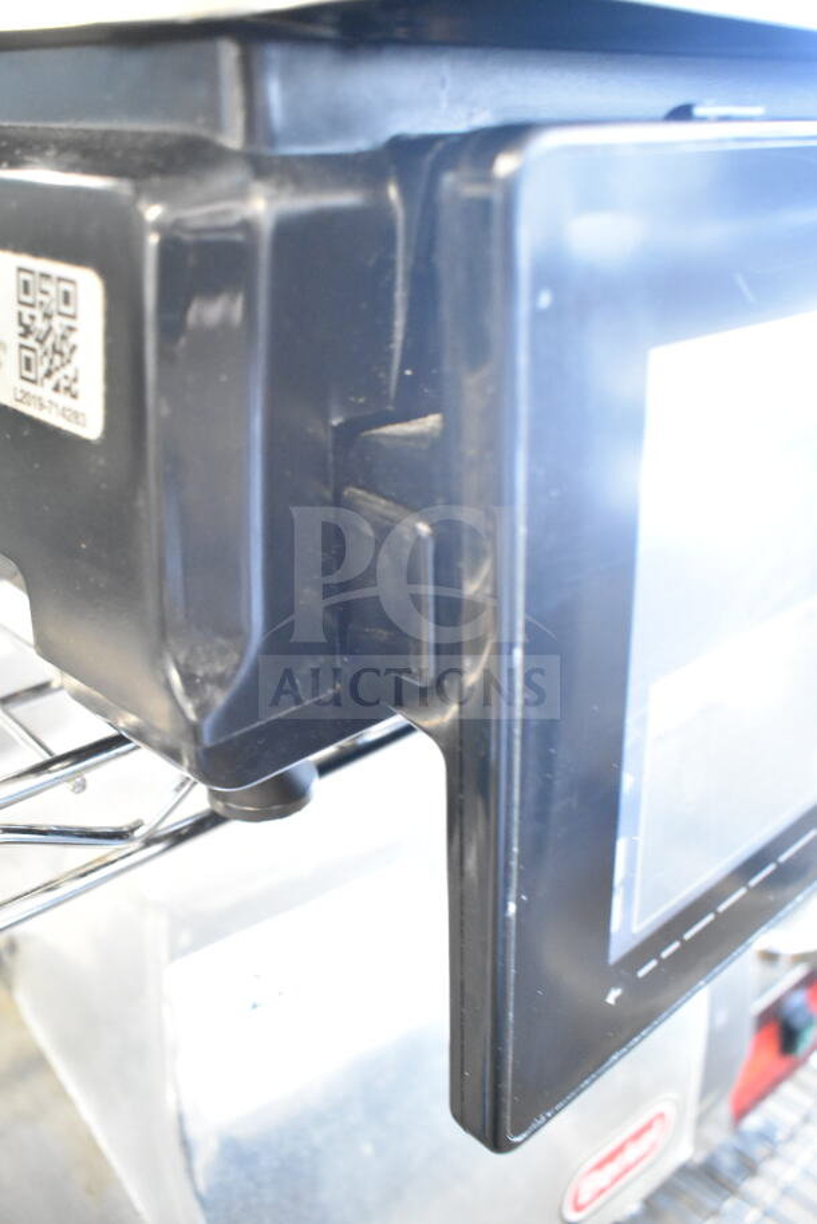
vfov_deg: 59.5
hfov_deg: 41.7
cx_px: 408
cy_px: 612
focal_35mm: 32
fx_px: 1071
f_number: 3.8
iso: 5600
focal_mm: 21
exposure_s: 1/30
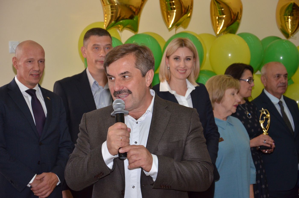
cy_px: 99
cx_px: 150
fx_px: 932
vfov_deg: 12.1
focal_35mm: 112
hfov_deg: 18.2
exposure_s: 1/250
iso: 800
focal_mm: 75
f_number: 5.3
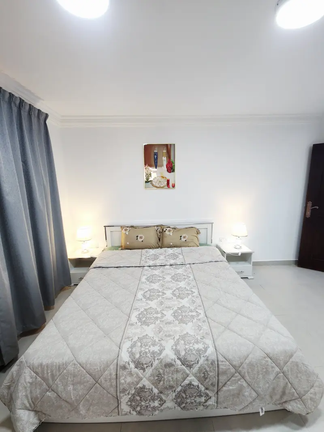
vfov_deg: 106.2
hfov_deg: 89.9
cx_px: 162
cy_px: 216
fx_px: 162
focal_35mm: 13
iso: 100
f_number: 2.2
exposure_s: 1/50
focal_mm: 2.2
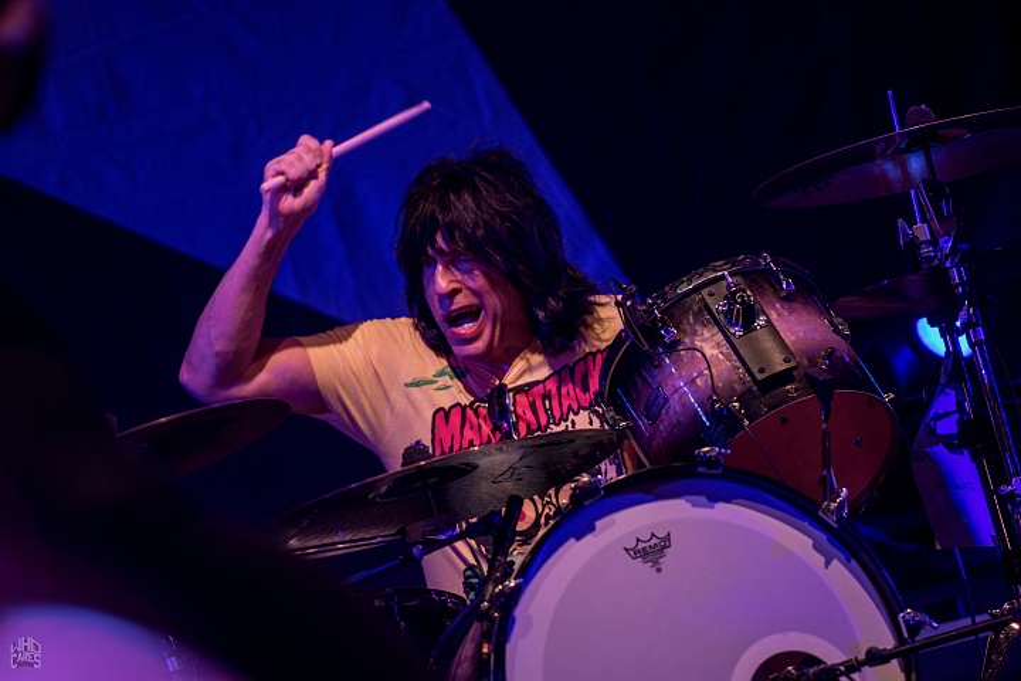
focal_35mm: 300
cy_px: 340
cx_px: 510
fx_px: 8508
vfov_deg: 4.6
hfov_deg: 6.9
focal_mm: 200
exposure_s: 1/100
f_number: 2.8
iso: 500
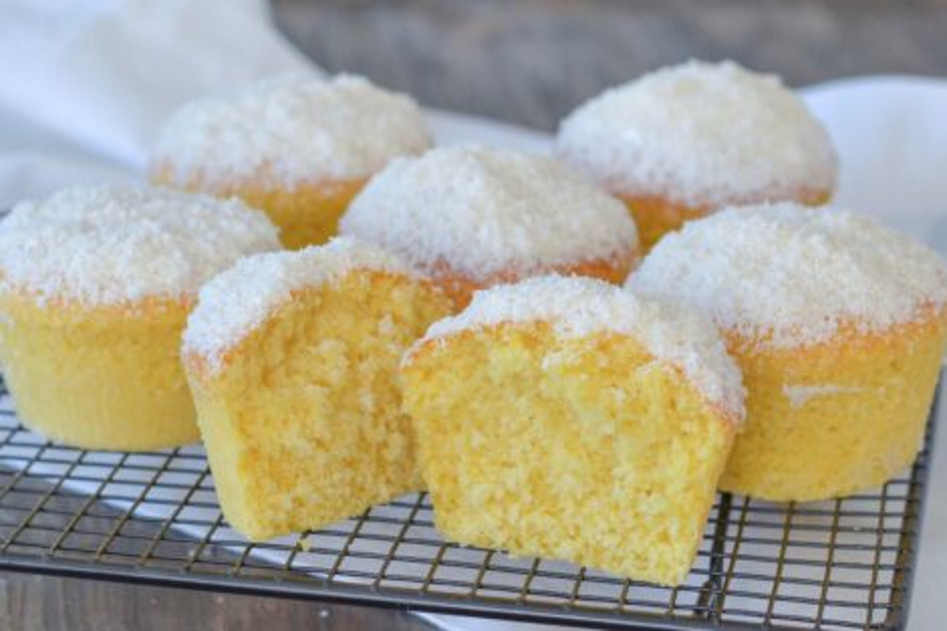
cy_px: 316
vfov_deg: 18.2
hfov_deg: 27.0
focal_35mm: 75
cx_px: 474
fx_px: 1972
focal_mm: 50
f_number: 4.5
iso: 800
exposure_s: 1/125
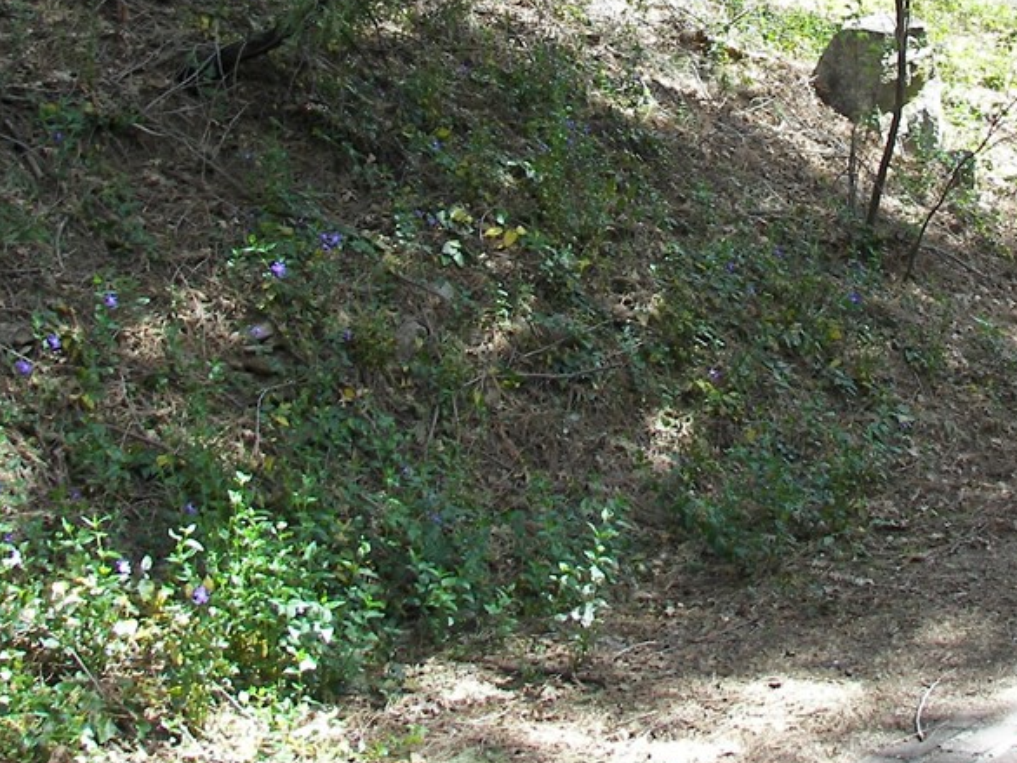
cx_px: 650
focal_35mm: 63
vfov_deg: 22.9
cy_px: 116
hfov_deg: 30.6
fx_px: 1851
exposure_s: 1/100
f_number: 2.8
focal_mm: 6
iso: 50
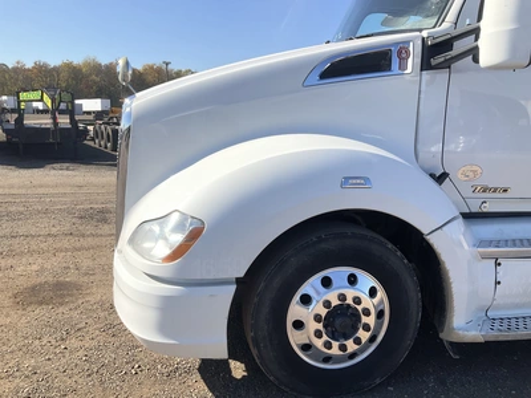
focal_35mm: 29
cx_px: 266
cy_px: 199
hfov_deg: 61.7
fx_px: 445
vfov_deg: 48.2
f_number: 1.8
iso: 25
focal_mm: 3
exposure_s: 1/1534
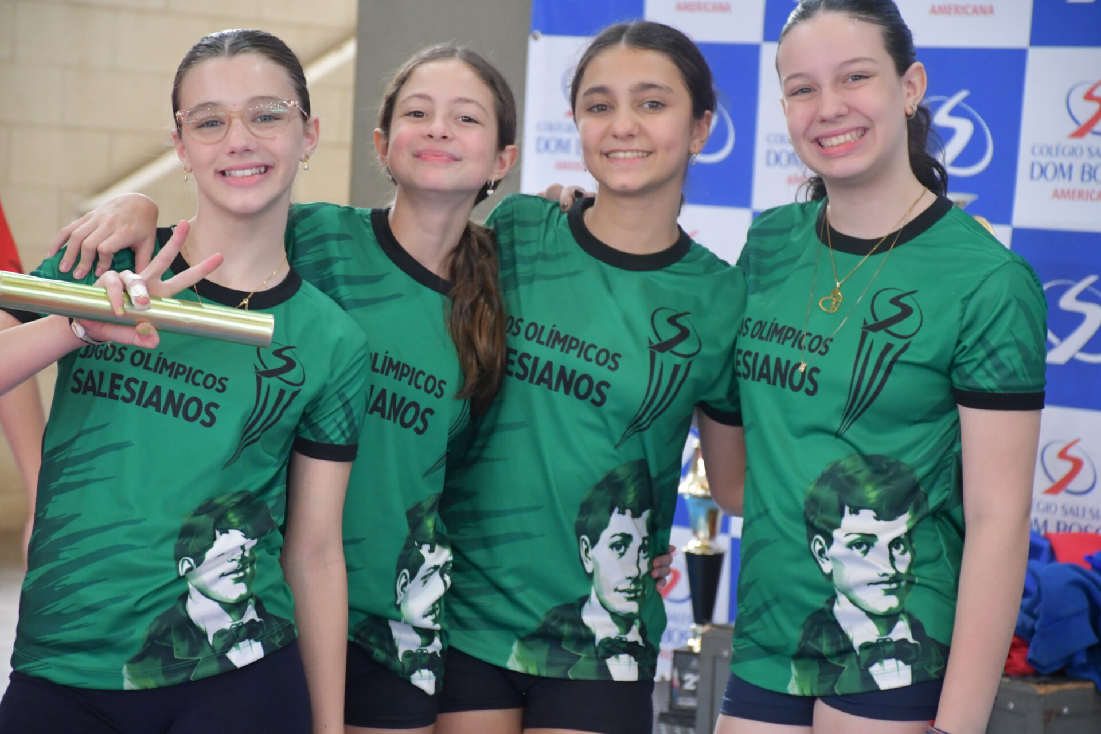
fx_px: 4128
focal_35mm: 135
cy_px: 367
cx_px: 550
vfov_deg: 10.2
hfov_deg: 15.2
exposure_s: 1/100
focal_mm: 90
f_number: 5.3
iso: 3200
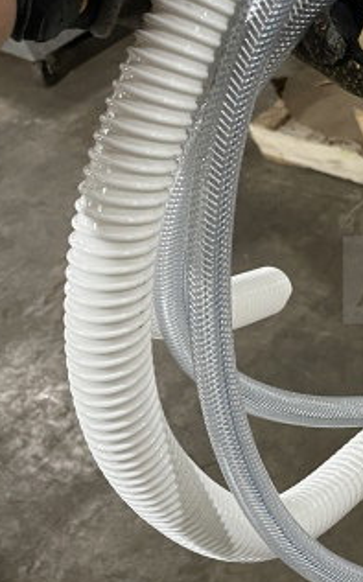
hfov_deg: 16.6
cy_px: 178
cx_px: 549
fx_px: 1126
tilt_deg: -32.8
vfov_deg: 28.7
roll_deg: +16.9
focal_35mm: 71
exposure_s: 1/60
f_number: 1.6
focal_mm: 4.2
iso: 200
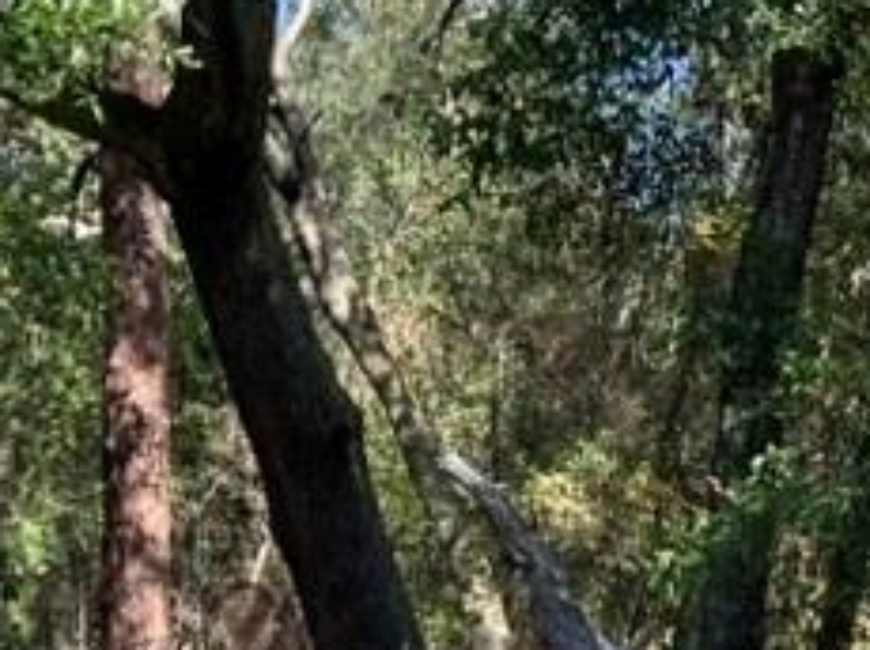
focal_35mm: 116
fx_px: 2912
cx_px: 1135
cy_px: 703
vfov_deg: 12.5
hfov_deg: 16.1
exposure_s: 1/406
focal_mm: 5.1
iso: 50
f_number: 1.6
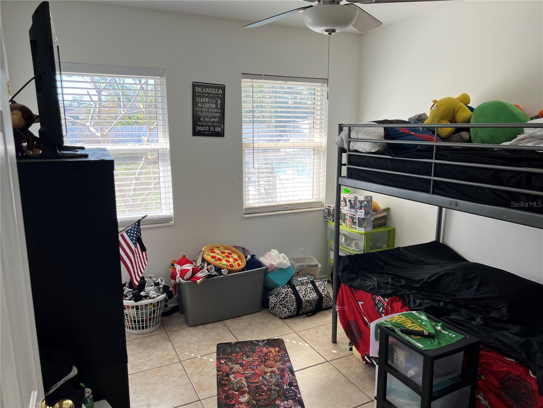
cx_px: 272
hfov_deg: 67.3
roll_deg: +0.4
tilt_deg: -10.4
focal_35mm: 26
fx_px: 408
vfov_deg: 53.1
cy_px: 204
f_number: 1.5
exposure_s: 1/337
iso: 50
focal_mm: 5.7
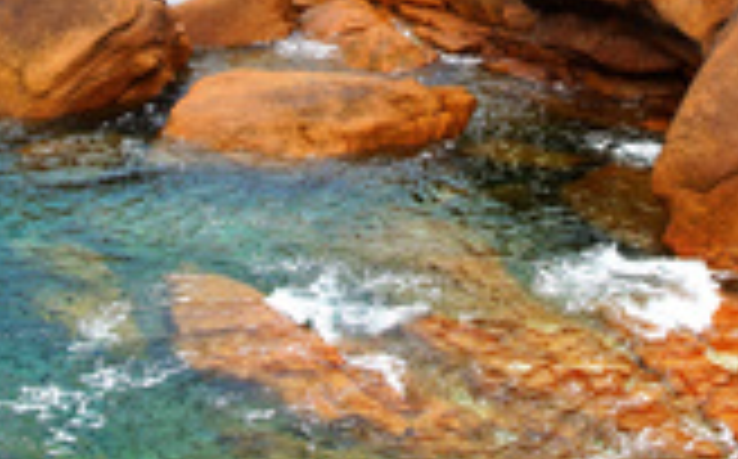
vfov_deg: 12.3
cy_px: -124
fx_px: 2069
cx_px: 454
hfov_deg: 20.2
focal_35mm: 103
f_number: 8
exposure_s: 1/100
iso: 100
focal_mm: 26
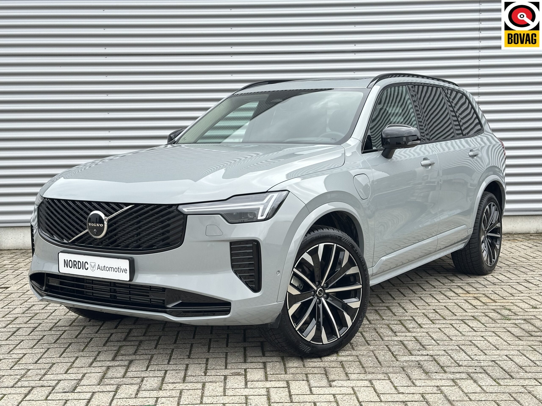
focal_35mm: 48
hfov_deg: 39.7
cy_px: 203
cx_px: 271
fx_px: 752
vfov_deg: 30.3
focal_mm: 6.86
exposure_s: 1/903
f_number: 1.78
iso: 64
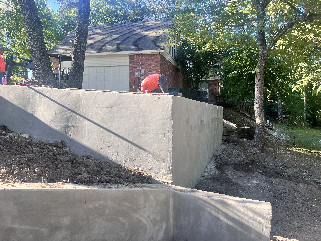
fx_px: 241
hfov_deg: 67.3
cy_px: 120
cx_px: 160
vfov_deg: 53.1
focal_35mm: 26
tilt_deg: -2.0
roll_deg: -0.8
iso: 50
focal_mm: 5.7
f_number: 1.5
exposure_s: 1/448
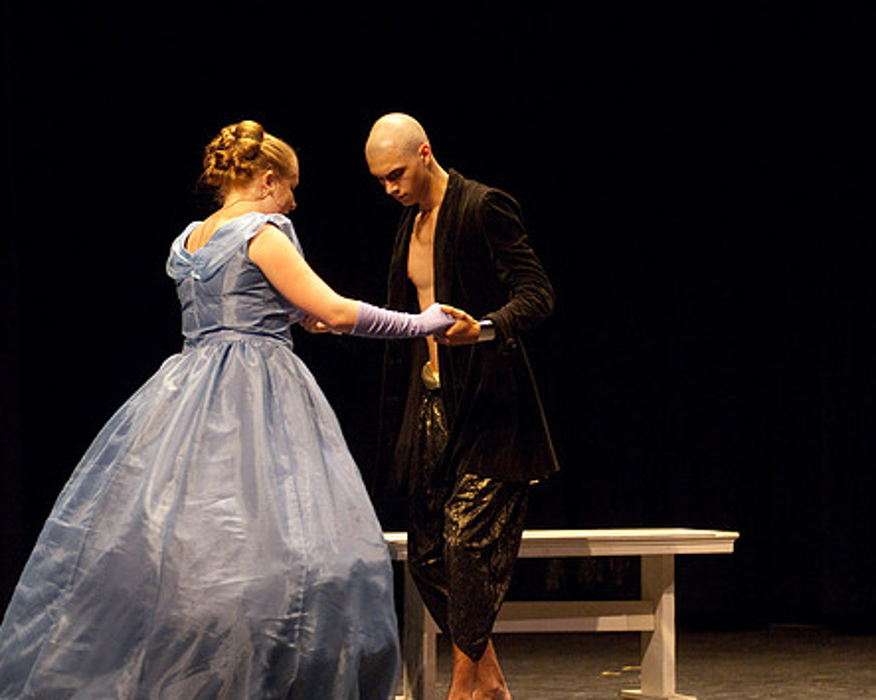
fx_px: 5261
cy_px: 368
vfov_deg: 7.6
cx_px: 554
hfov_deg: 9.5
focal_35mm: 203
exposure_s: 1/160
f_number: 2.8
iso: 1250
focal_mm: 110
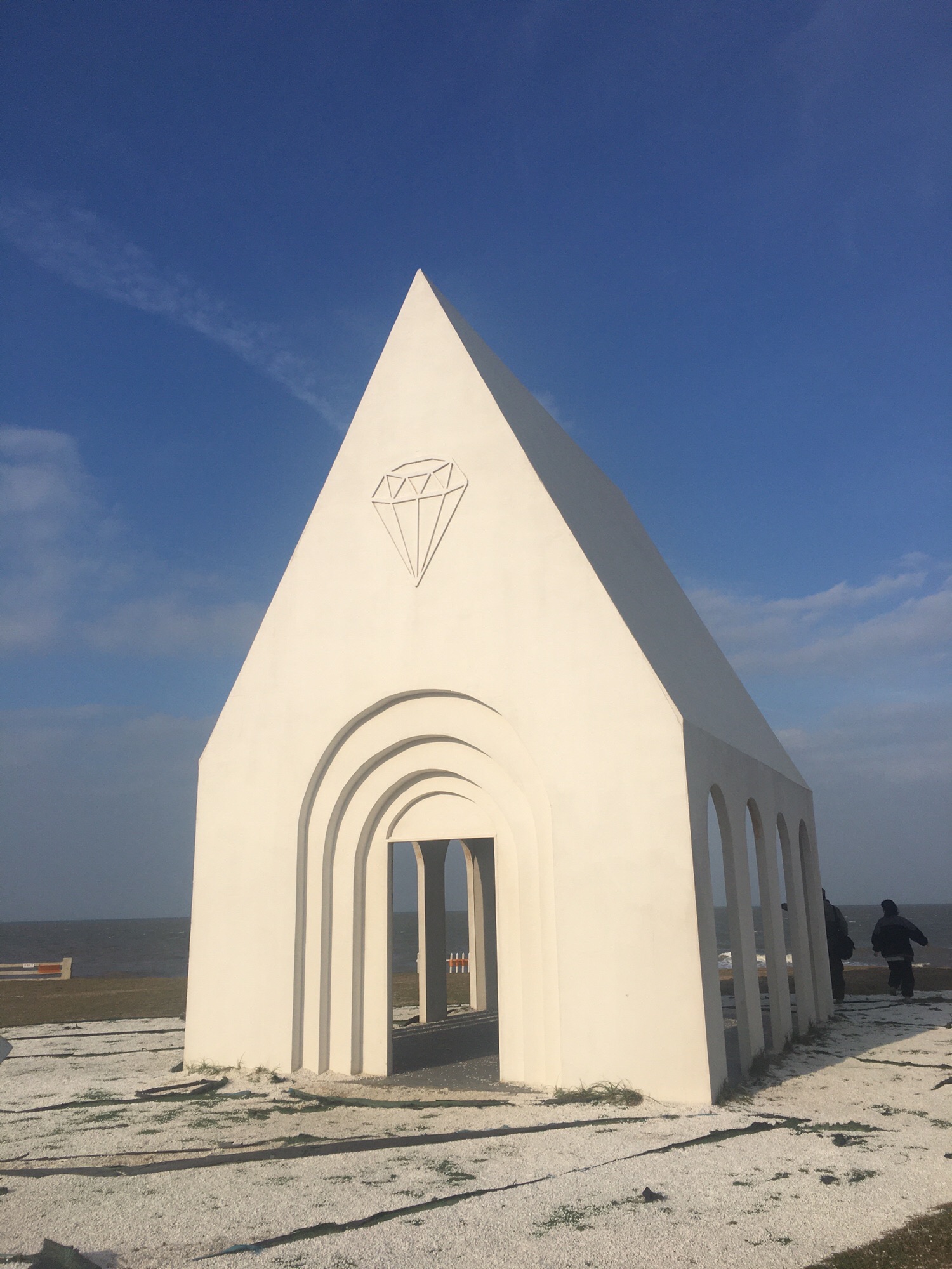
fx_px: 1063
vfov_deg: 61.7
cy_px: 634
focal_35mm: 29
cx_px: 476
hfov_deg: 48.2
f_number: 2.2
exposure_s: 1/4049
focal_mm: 4.15
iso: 25
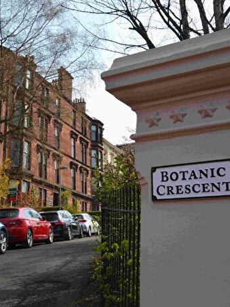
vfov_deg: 43.0
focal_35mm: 44
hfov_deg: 32.7
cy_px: 154
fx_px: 390
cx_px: 86
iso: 100
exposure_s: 1/250
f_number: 7.1
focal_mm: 20
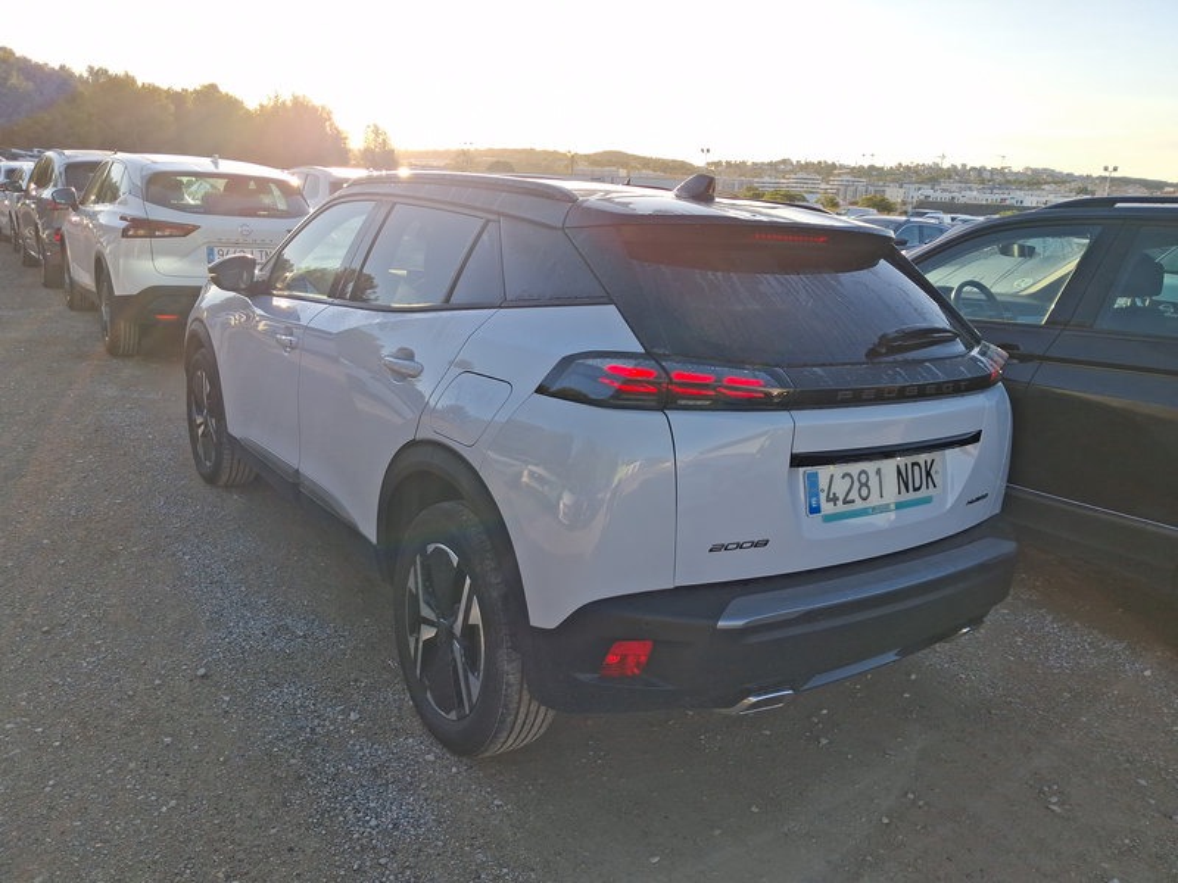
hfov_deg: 65.3
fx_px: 919
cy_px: 442
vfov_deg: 51.4
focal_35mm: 27
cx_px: 589
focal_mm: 4
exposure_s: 1/309
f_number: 1.8
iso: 20
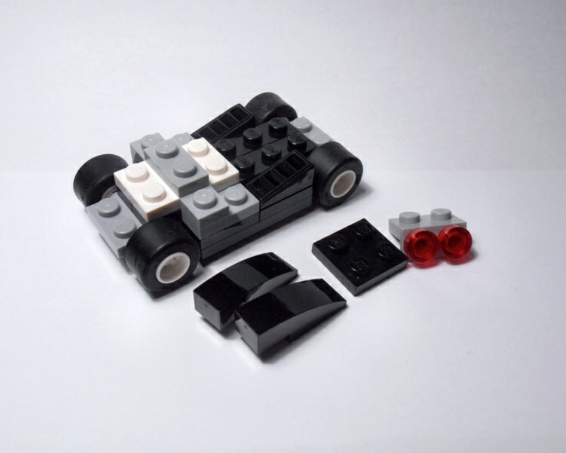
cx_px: 270
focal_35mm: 39
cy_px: 224
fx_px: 654
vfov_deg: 38.2
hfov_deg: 46.8
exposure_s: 1/50
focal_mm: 6.61
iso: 80
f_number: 3.9
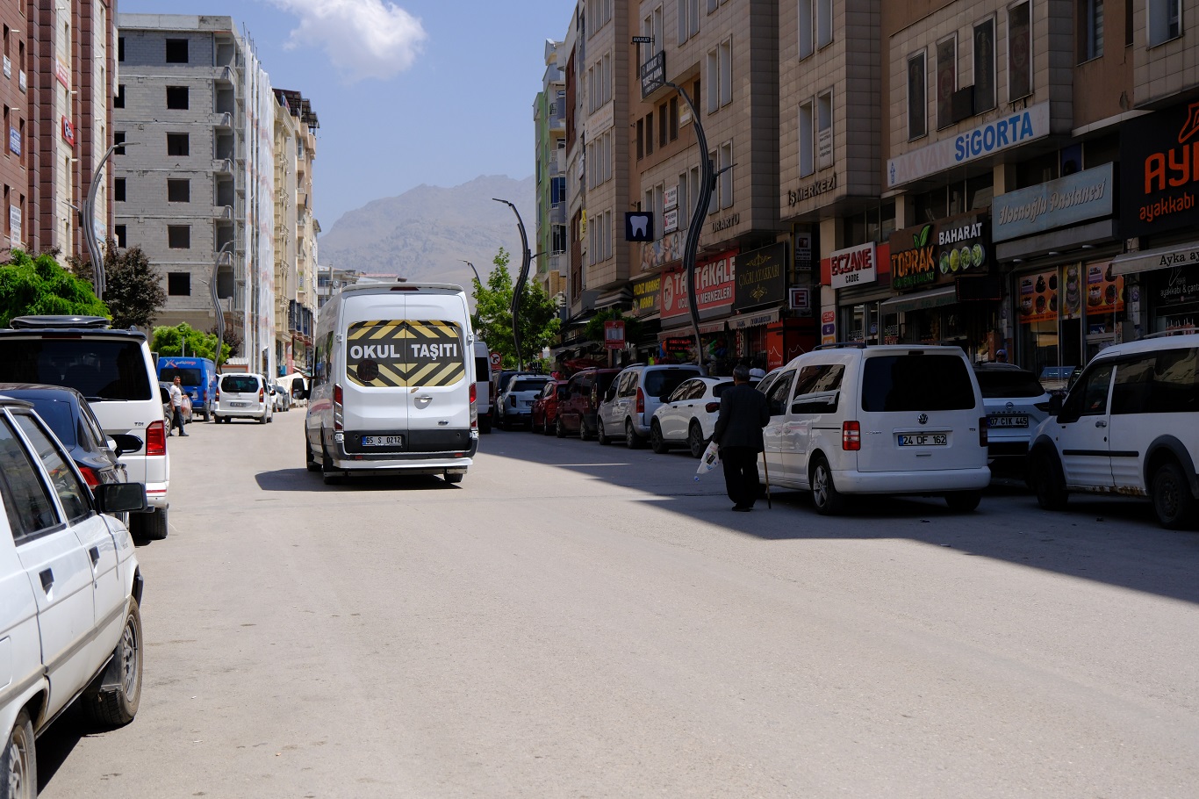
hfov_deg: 42.8
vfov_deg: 29.2
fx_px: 1532
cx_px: 600
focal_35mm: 46
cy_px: 400
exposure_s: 1/3200
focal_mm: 30.8
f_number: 4
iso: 400
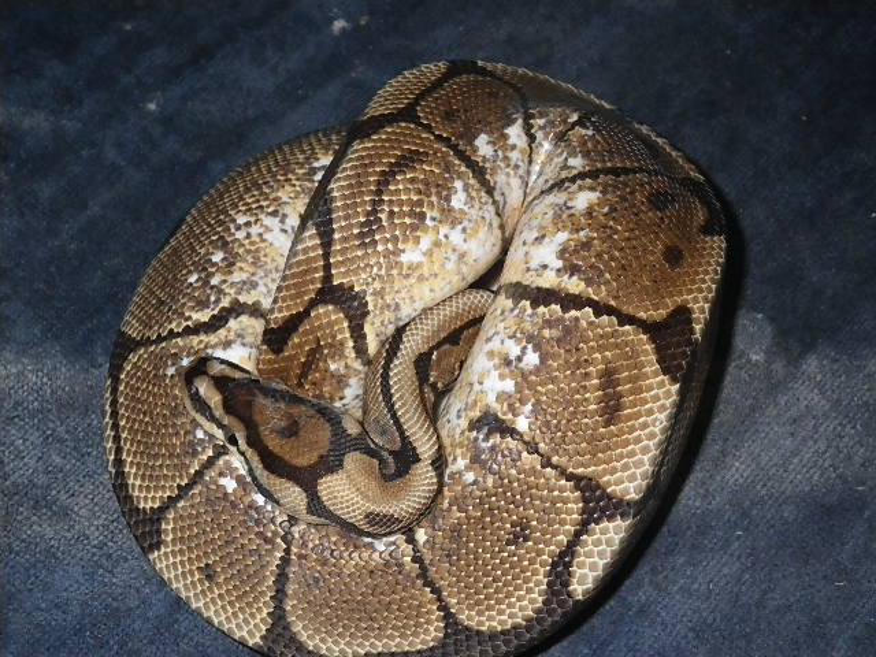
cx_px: 438
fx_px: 1949
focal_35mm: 77
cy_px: 328
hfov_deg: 25.3
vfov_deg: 19.1
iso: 400
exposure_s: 1/100
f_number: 4.8
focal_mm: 13.7
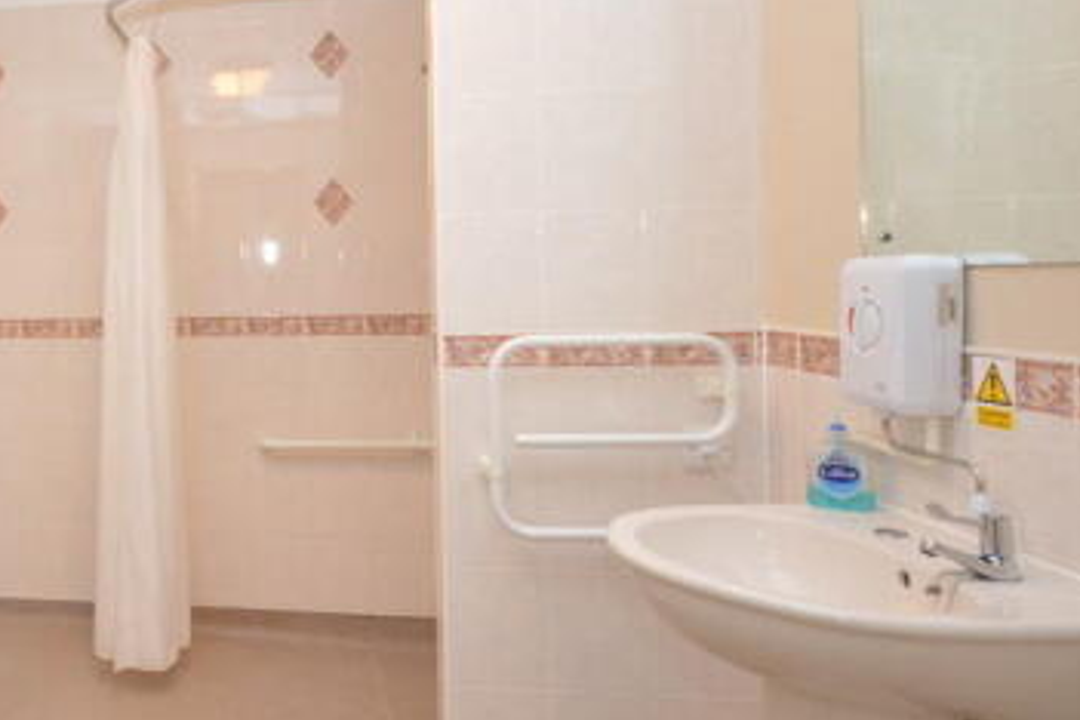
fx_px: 840
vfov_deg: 46.2
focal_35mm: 28
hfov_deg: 55.9
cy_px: 289
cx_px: 92
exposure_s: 1/60
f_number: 4
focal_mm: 10
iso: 1000
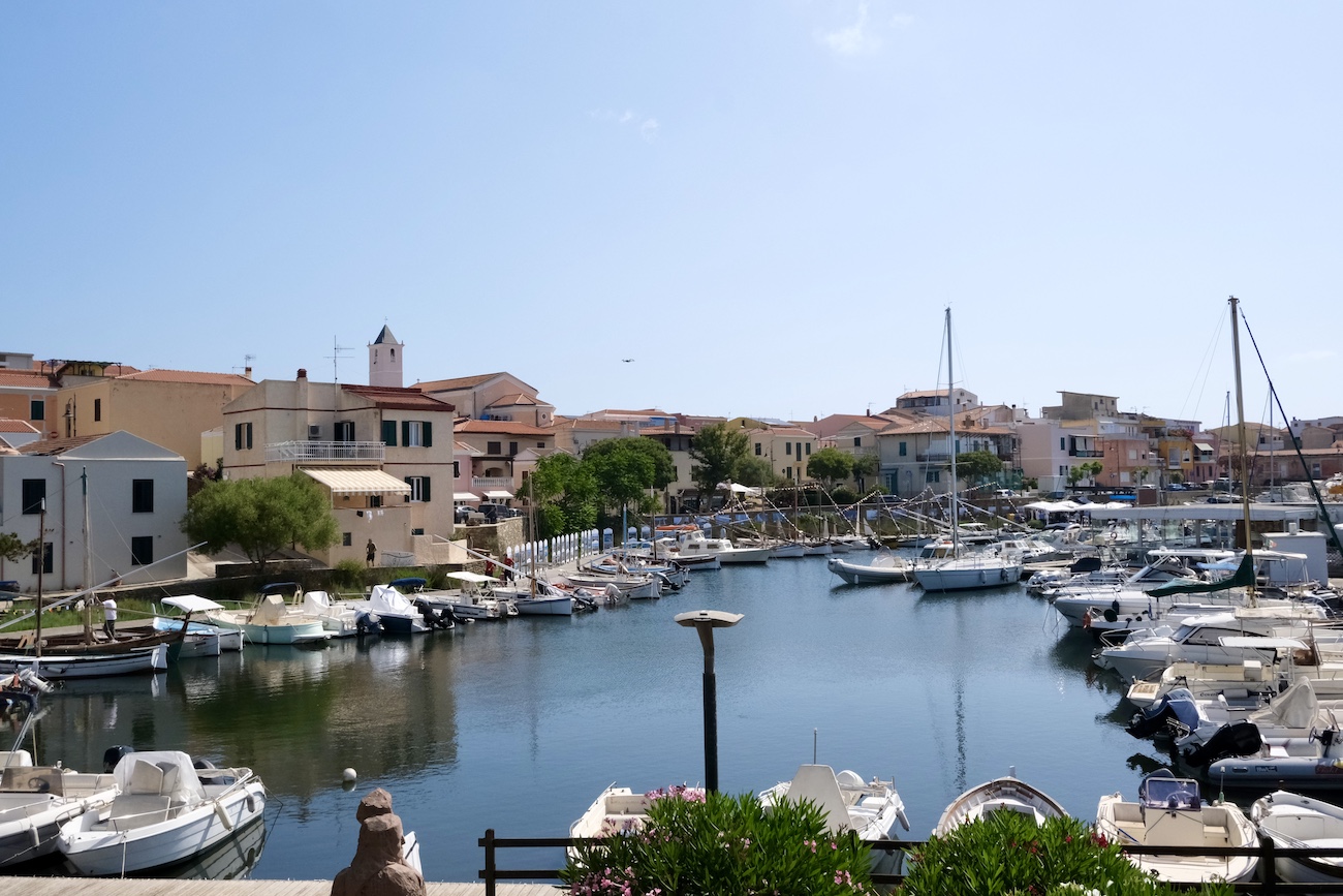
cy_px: 448
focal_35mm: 31
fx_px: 1157
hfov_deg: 60.3
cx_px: 672
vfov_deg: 42.3
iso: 1600
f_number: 10
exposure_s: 1/2500
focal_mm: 20.9
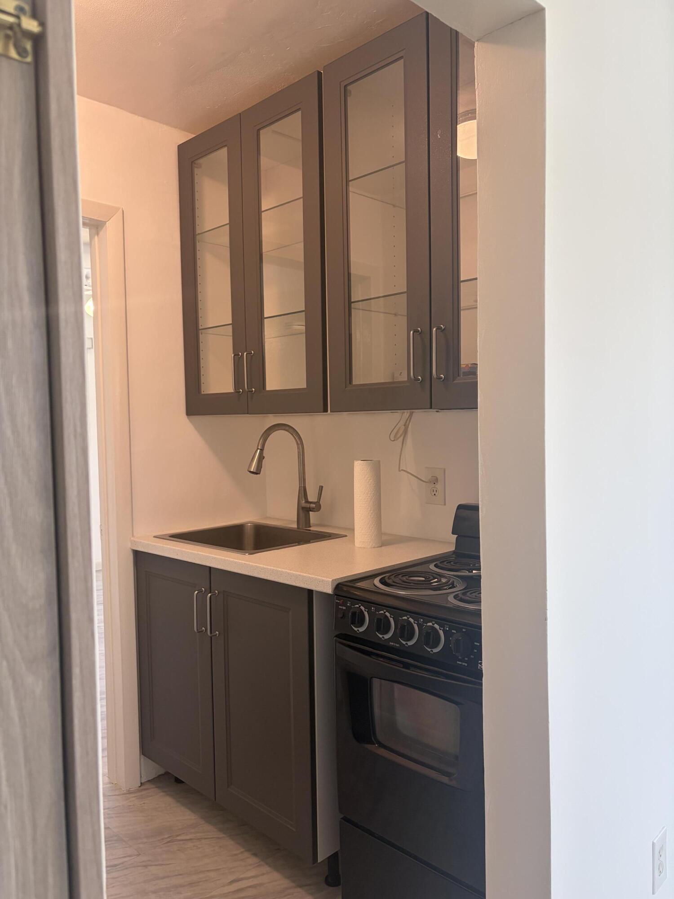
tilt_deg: -2.7
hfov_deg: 53.1
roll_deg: +1.0
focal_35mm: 26
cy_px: 450
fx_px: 675
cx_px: 337
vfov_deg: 67.3
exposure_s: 1/120
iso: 125
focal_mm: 5.96
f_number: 1.6
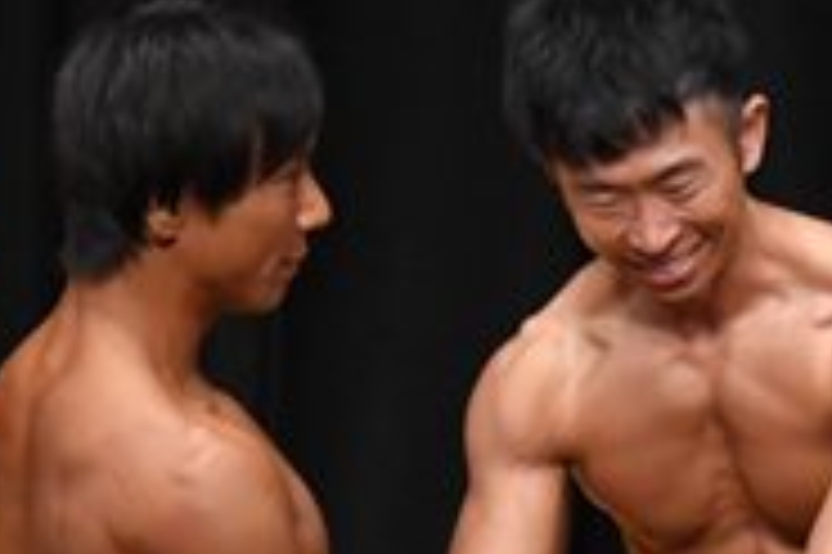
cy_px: 874
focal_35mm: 1069
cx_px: 812
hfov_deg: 1.9
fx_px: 24683
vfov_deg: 1.3
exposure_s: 1/400
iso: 4000
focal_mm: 170
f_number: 5.6
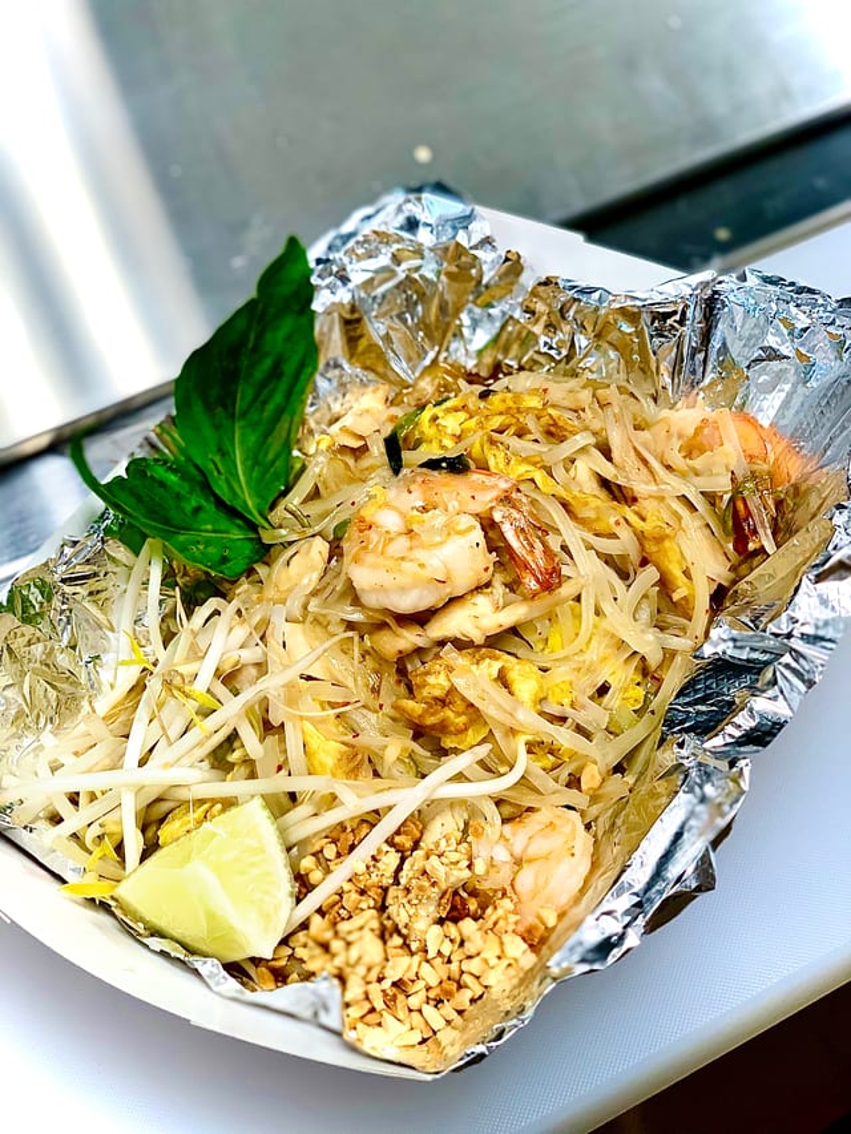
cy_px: 567
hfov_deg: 28.0
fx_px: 1704
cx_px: 426
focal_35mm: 52
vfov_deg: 36.8
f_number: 2.4
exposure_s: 1/91
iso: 125
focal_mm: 6
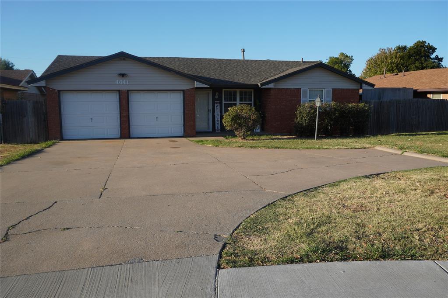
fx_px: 373
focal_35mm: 30
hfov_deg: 61.9
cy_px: 149
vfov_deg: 43.6
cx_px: 224
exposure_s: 1/160
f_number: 8
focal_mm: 20
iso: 100
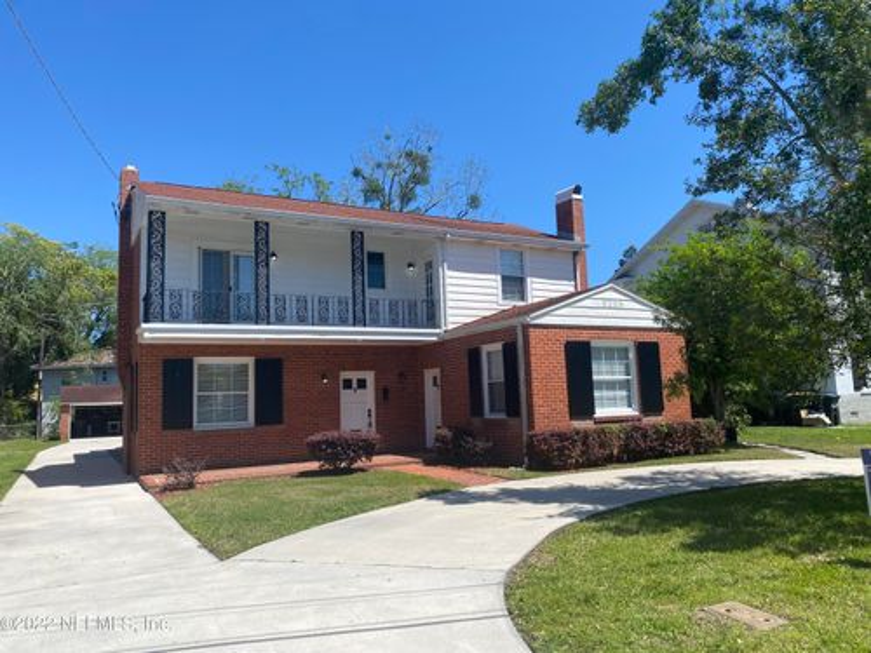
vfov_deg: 53.1
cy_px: 326
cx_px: 436
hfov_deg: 67.3
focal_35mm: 26
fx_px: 654
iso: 32
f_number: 1.8
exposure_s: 1/2817
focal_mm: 4.25
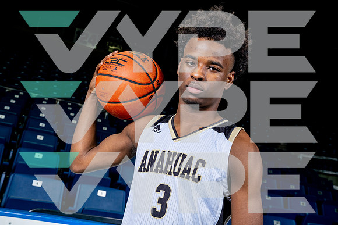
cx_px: 169
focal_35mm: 44
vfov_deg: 30.5
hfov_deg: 44.5
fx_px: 413
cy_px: 112
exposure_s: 1/125
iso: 100
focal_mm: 44
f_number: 8
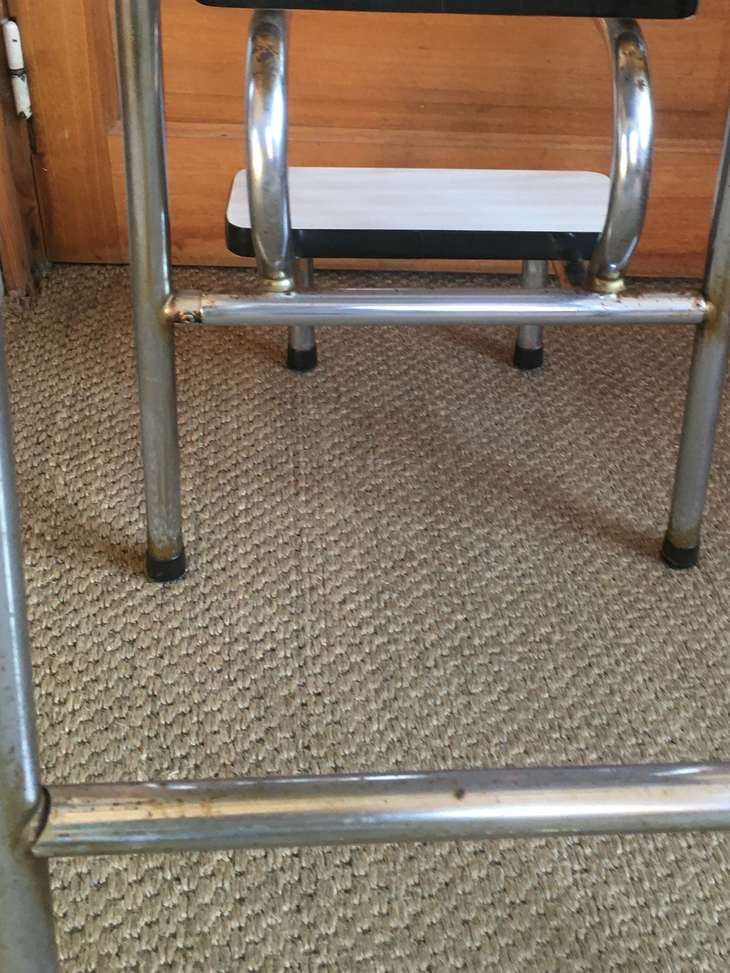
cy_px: 309
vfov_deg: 44.0
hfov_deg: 34.1
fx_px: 1181
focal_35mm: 42
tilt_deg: -30.9
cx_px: 463
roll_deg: -3.9
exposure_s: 1/33
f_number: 2.2
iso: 125
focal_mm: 4.15
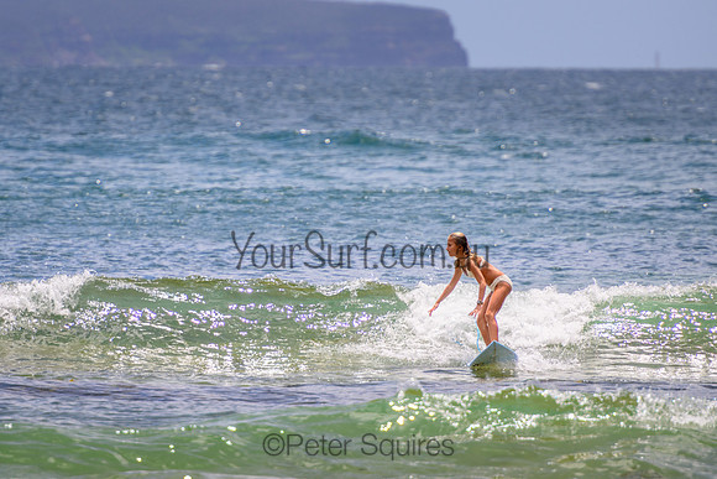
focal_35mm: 550
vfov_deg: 2.5
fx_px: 10954
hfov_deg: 3.7
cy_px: 241
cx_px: 318
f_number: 5.6
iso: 220
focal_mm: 400
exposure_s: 1/2000
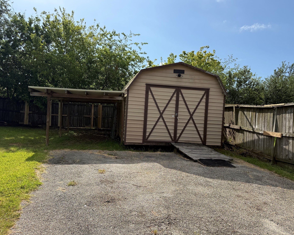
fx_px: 226
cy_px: 118
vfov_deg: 54.9
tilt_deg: -3.1
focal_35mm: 26
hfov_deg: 66.0
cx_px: 143
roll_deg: +3.2
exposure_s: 1/6173
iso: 100
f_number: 1.78
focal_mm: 6.76
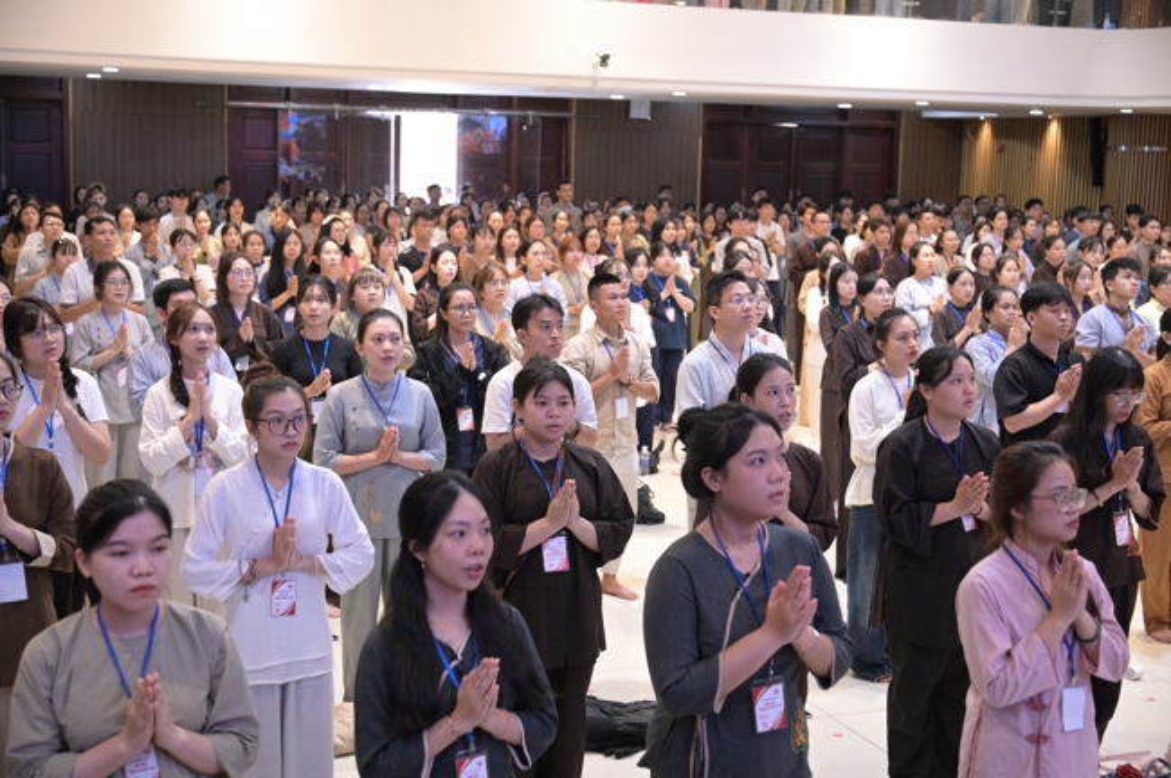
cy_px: 389
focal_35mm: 50
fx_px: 1625
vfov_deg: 26.9
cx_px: 586
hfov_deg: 39.6
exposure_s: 1/125
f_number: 4
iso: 5000
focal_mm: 50
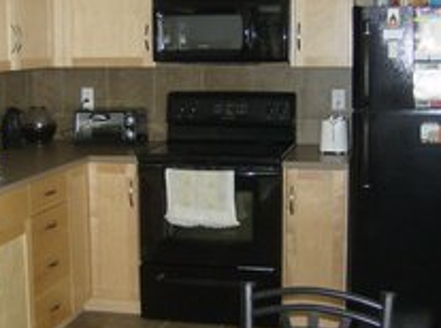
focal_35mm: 61
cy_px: 135
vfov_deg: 23.9
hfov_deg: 31.7
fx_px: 775
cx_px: 179
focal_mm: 6
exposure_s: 1/60
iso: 200
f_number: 2.8
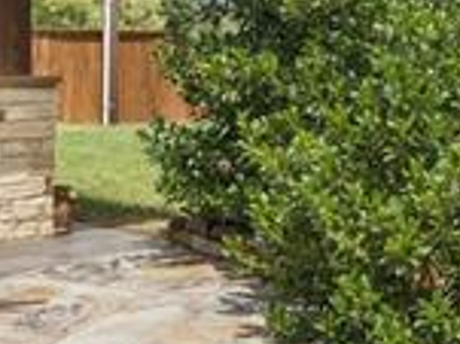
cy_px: 12
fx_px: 1301
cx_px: 334
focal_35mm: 98
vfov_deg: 14.9
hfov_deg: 19.9
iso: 200
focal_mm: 10
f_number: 7.1
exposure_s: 1/1000
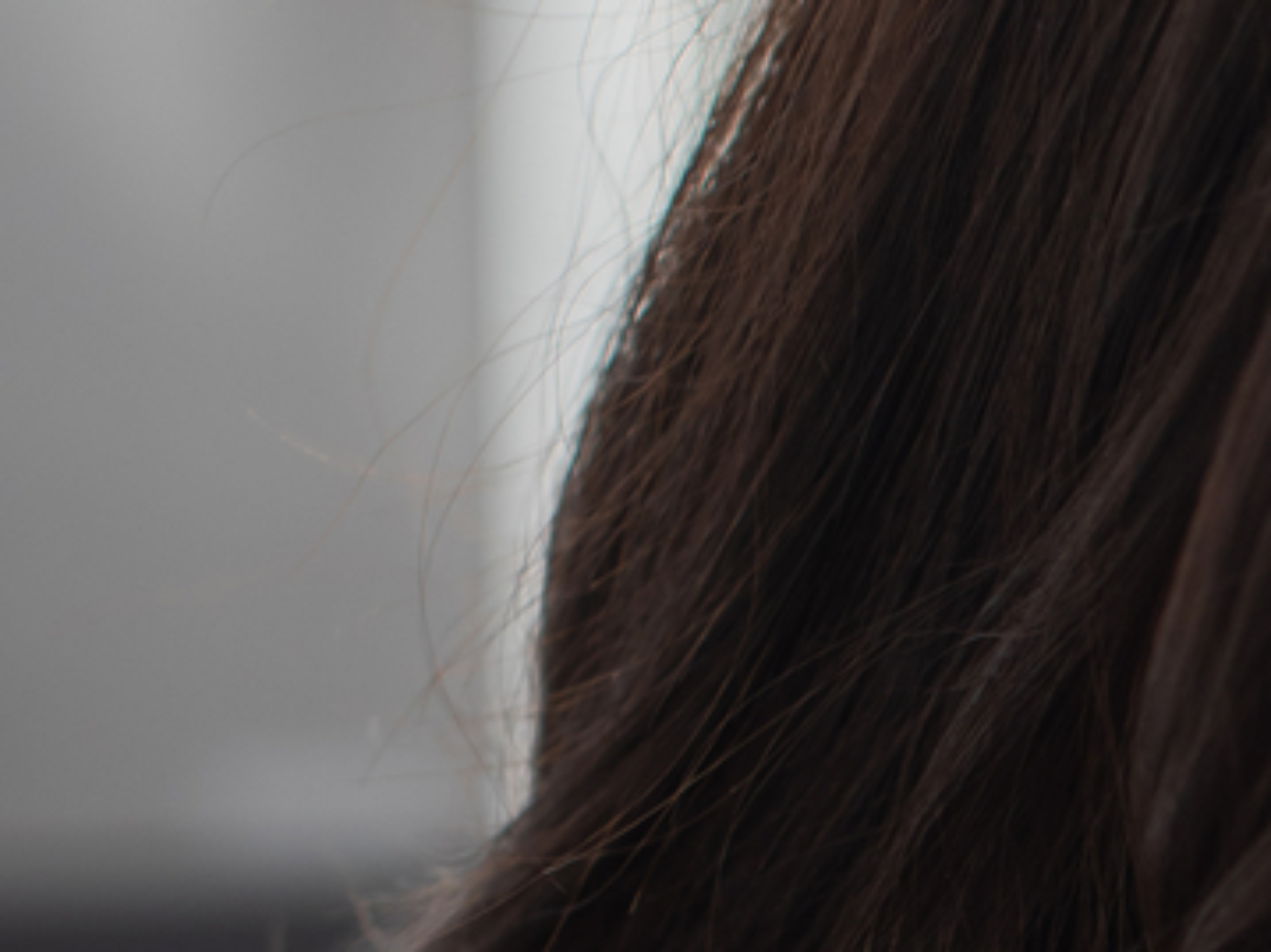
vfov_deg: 5.4
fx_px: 9837
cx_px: 2921
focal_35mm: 268
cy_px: 1785
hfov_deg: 7.0
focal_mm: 50
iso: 125
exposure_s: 1/200
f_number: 4
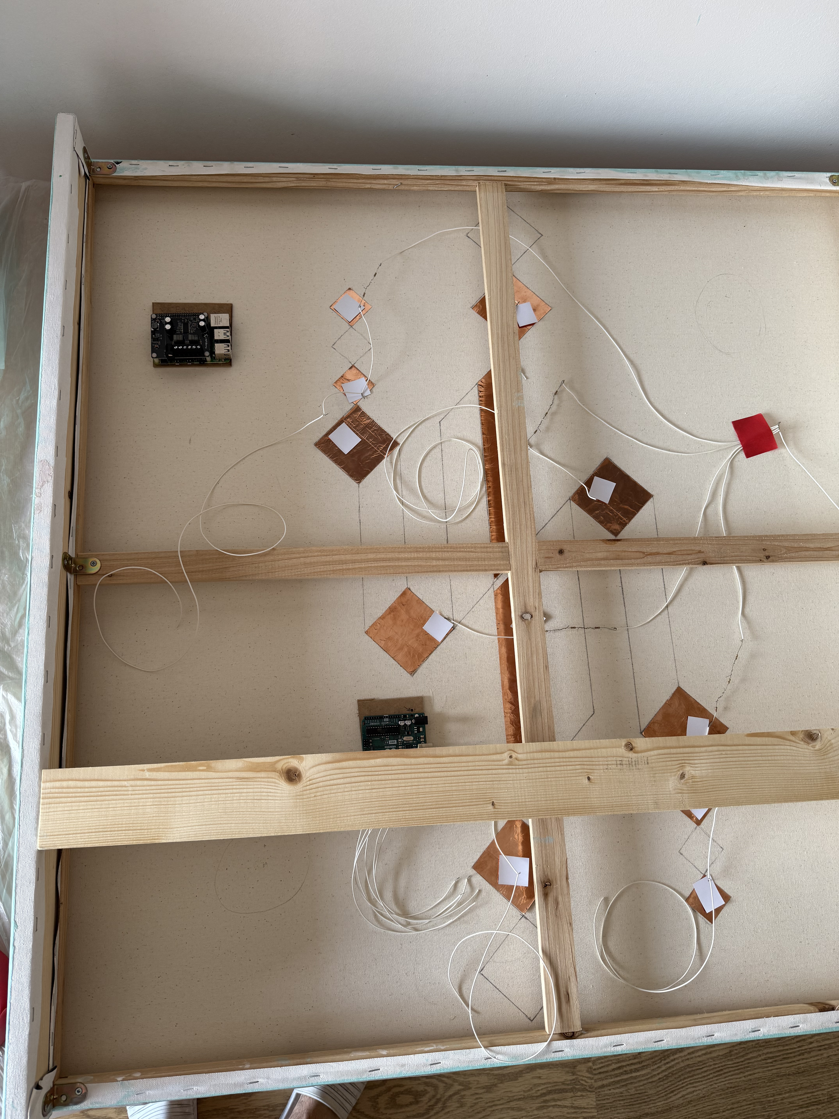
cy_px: 560
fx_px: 776
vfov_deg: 71.6
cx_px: 420
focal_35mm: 24
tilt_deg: -75.4
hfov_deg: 56.8
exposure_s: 1/121
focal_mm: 6.76
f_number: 1.78
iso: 100
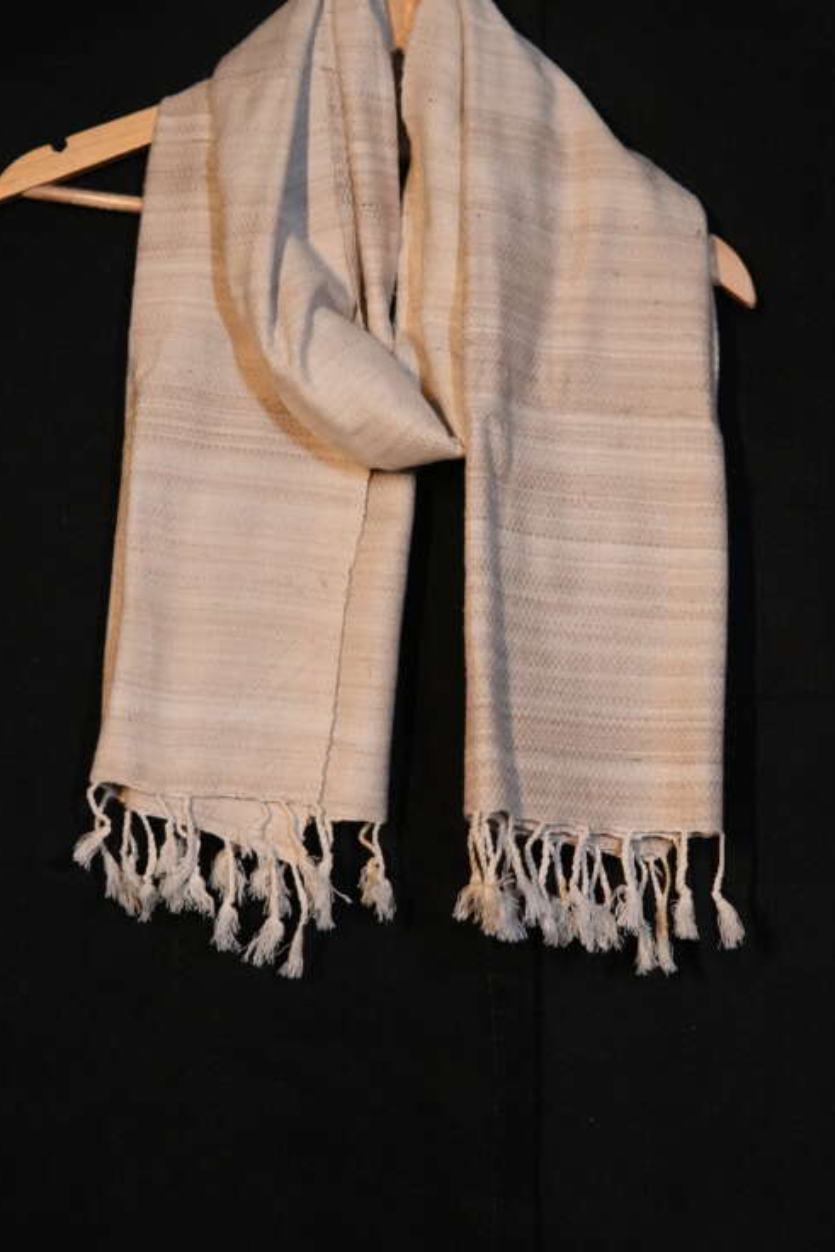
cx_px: 362
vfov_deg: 36.2
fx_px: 1912
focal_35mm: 55
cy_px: 670
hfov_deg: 24.6
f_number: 2.8
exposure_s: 1/500
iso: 6400
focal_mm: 30
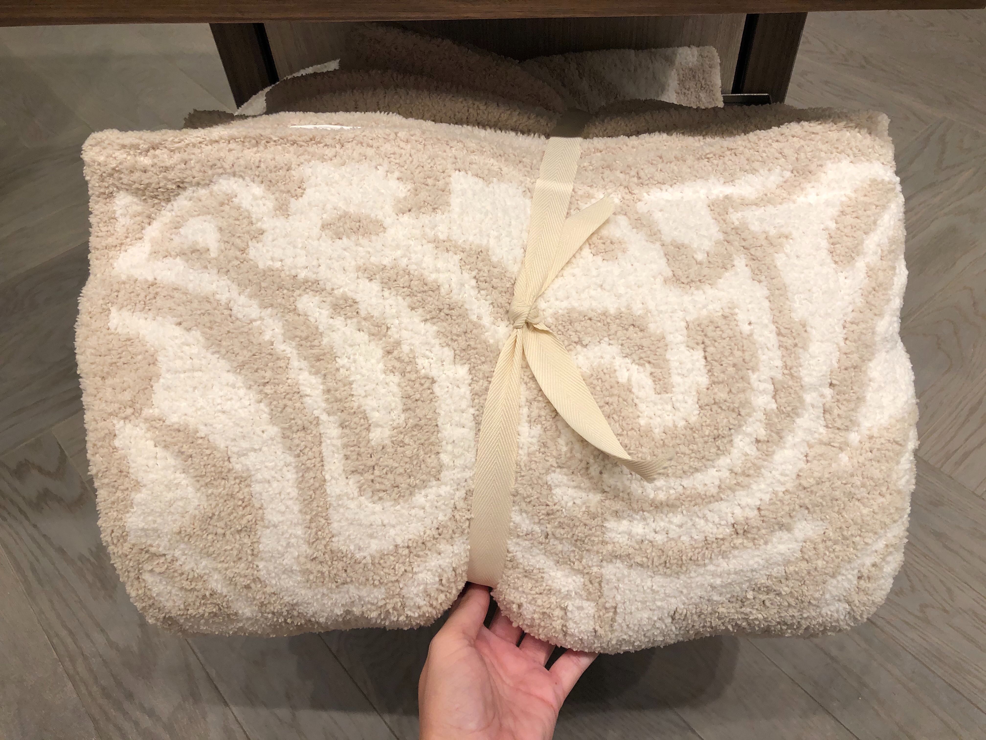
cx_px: 493
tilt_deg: -51.2
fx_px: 798
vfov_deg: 49.7
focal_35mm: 28
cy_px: 370
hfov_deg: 63.4
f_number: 1.8
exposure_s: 1/120
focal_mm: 3.99
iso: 64
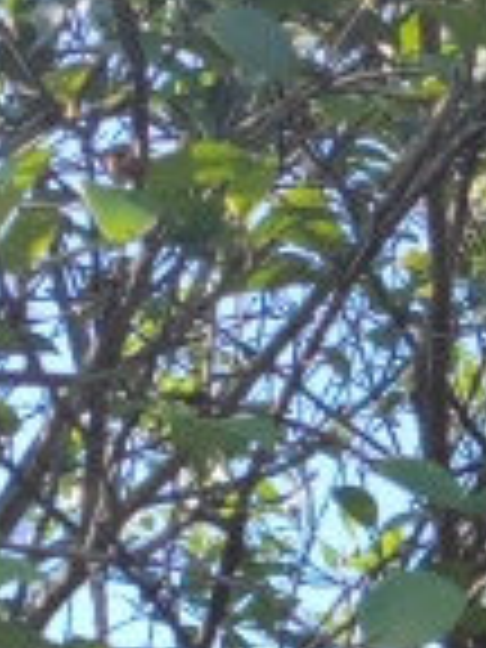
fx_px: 4437
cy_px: 970
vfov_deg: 8.2
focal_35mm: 237
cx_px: 1197
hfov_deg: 6.0
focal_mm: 6.14
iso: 100
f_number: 1.8
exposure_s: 1/250
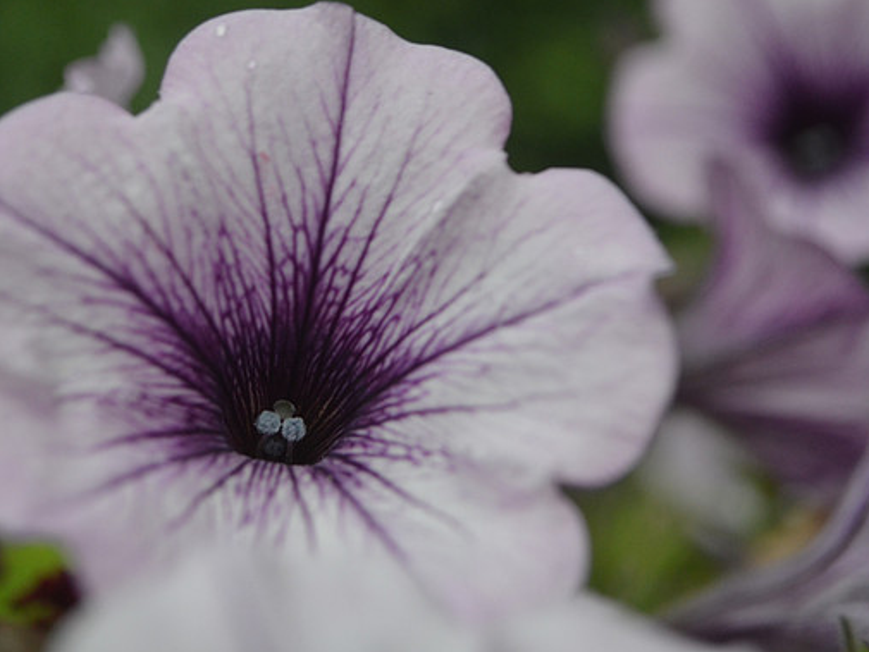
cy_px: 327
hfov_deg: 25.6
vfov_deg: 19.4
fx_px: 1908
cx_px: 387
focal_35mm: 76
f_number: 5.3
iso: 1600
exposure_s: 1/400
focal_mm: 46
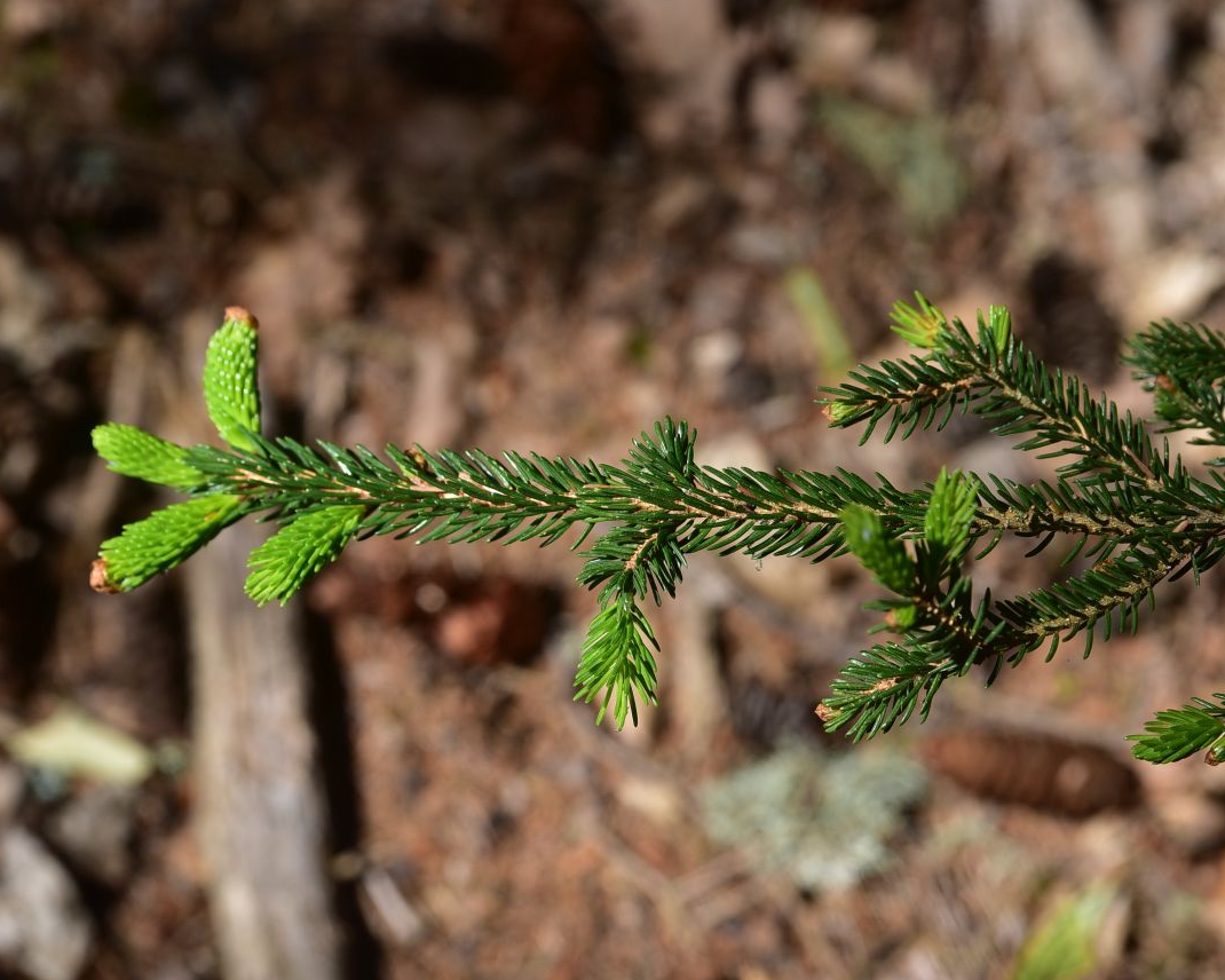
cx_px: 711
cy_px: 488
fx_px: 2067
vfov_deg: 26.7
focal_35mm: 57
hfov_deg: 33.0
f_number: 7.1
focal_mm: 50
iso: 250
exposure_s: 1/640
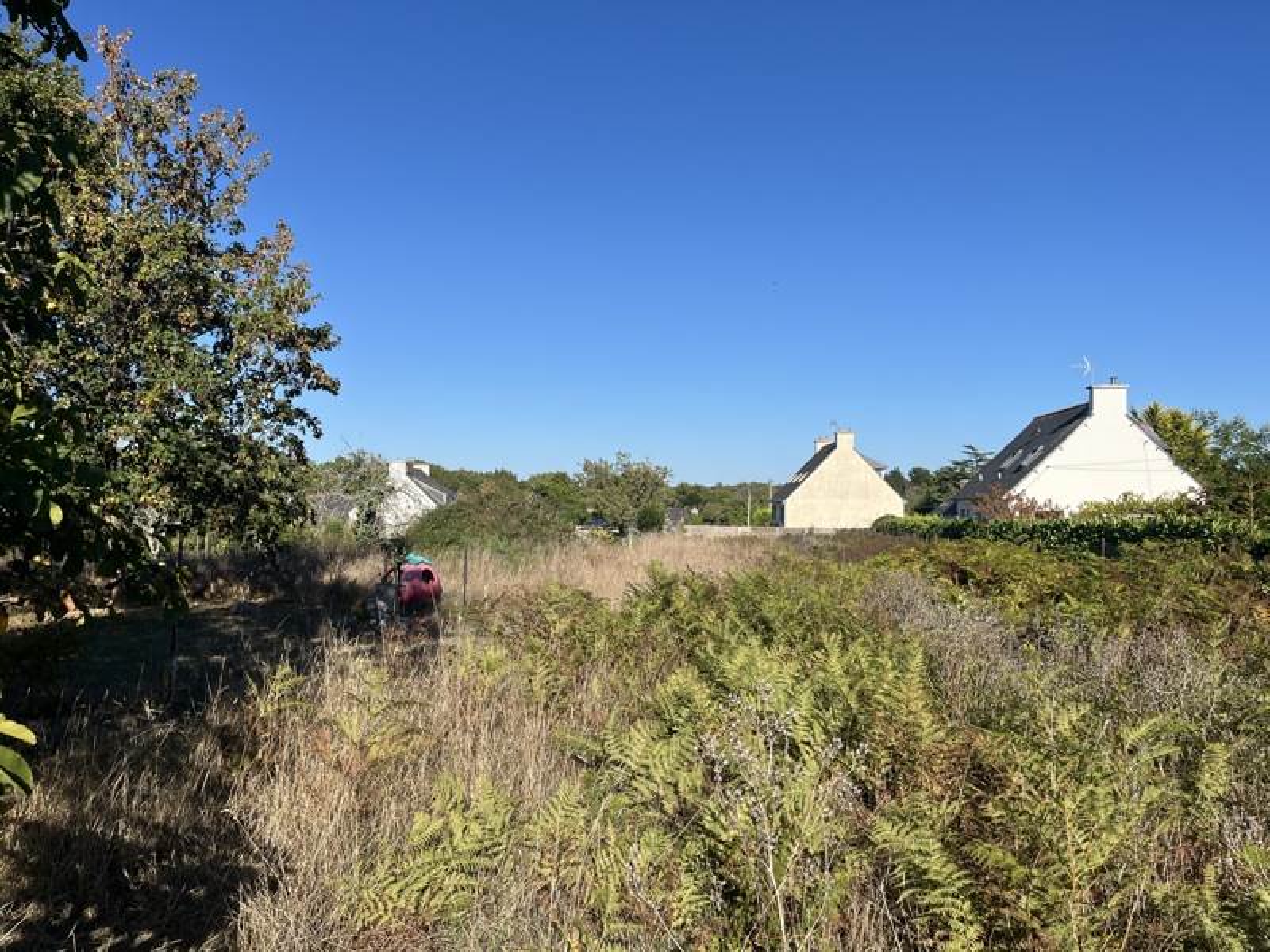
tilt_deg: +0.6
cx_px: 635
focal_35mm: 26
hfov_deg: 67.3
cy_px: 476
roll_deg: -0.8
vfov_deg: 53.1
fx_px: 954
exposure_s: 1/4149
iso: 50
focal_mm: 5.1
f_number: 1.6
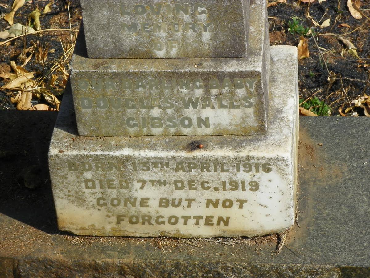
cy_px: 139
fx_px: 1219
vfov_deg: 13.0
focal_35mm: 114
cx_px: 185
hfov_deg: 17.3
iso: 64
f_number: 5.6
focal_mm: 20.2
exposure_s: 1/200
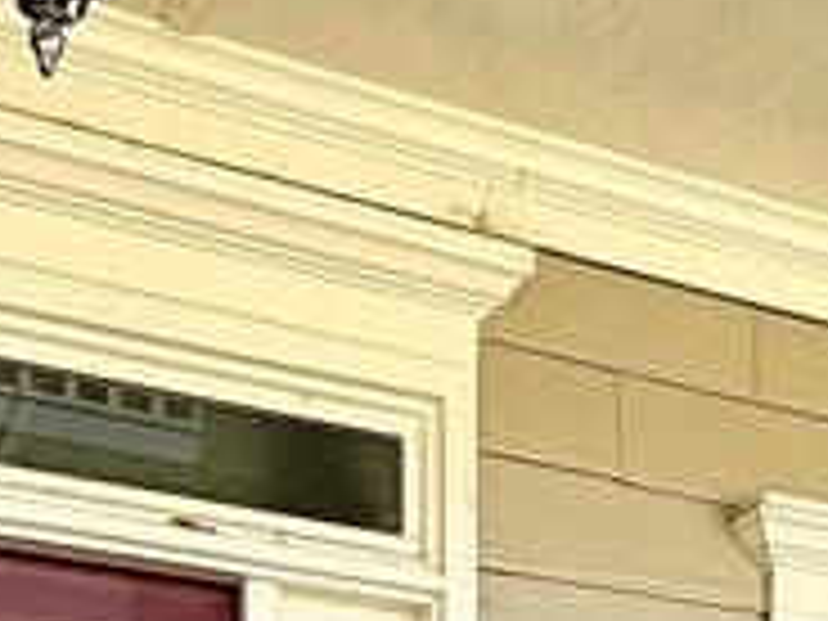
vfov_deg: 15.4
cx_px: 648
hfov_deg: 24.7
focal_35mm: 78
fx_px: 1866
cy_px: 1224
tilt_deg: -2.4
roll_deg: -0.4
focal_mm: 2.22
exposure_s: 1/158
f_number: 2.2
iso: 40
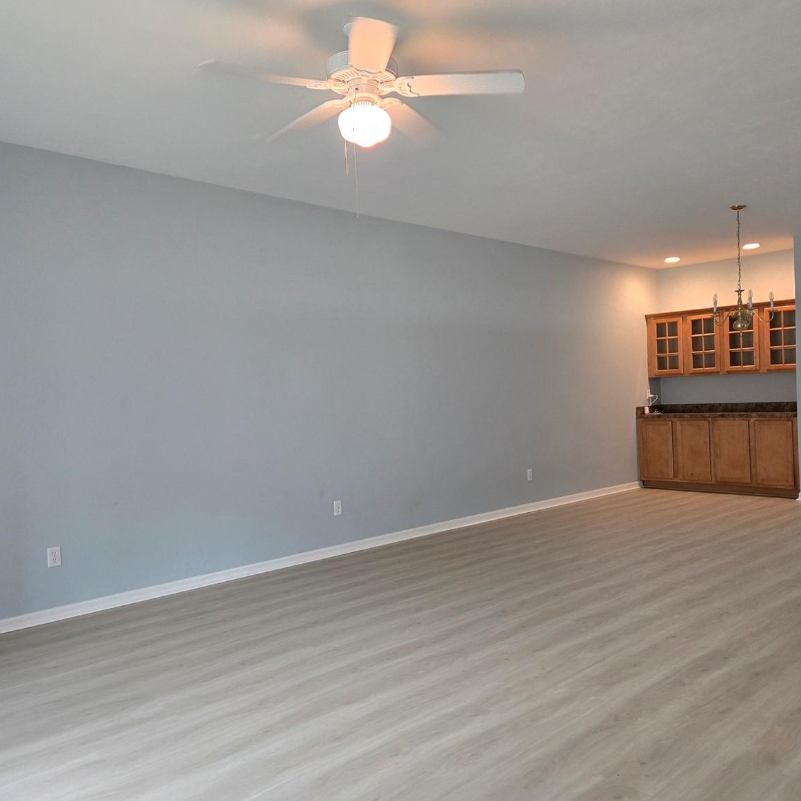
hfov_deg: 57.0
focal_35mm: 28
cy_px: 403
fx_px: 733
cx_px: 465
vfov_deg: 57.3
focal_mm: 5.4
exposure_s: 1/120
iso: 500
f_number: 1.8
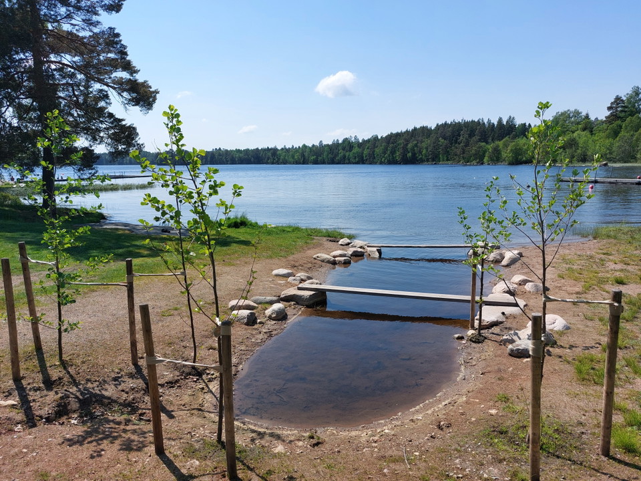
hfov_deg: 69.4
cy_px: 240
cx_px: 320
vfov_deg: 54.9
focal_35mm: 25
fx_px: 463
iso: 25
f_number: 1.8
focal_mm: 5.23
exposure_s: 1/1260
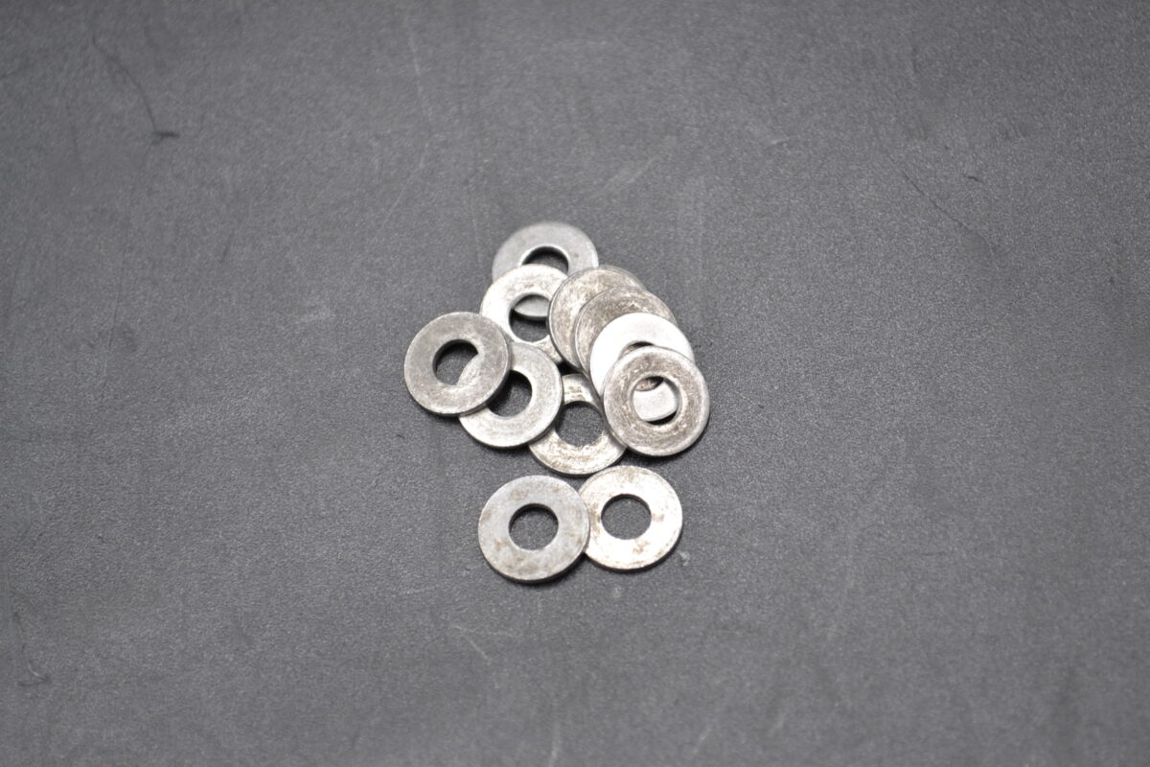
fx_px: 2635
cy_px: 384
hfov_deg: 24.6
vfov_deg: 16.6
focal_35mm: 82
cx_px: 575
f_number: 5.6
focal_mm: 55
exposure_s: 1/30
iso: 400
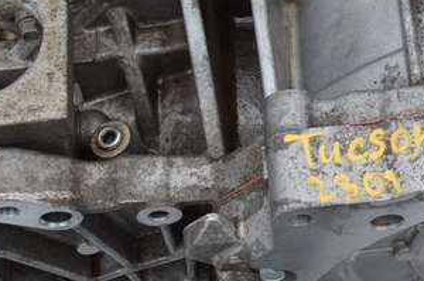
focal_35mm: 123
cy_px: -29
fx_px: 1446
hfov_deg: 15.9
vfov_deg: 11.0
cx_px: 546
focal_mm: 24
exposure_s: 1/160
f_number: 6.3
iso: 100
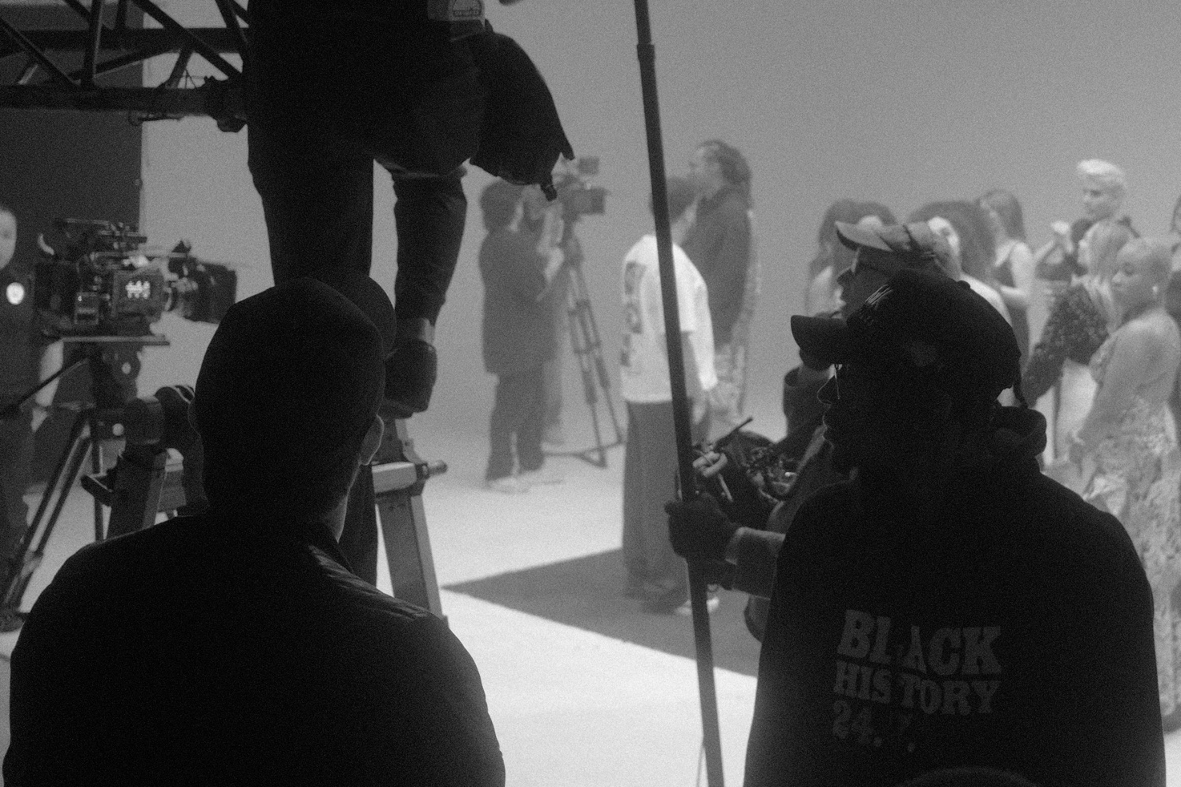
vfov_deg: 23.6
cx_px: 908
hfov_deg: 34.2
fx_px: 1869
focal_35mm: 57
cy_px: 215
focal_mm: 23
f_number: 2.8
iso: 4000
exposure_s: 1/160
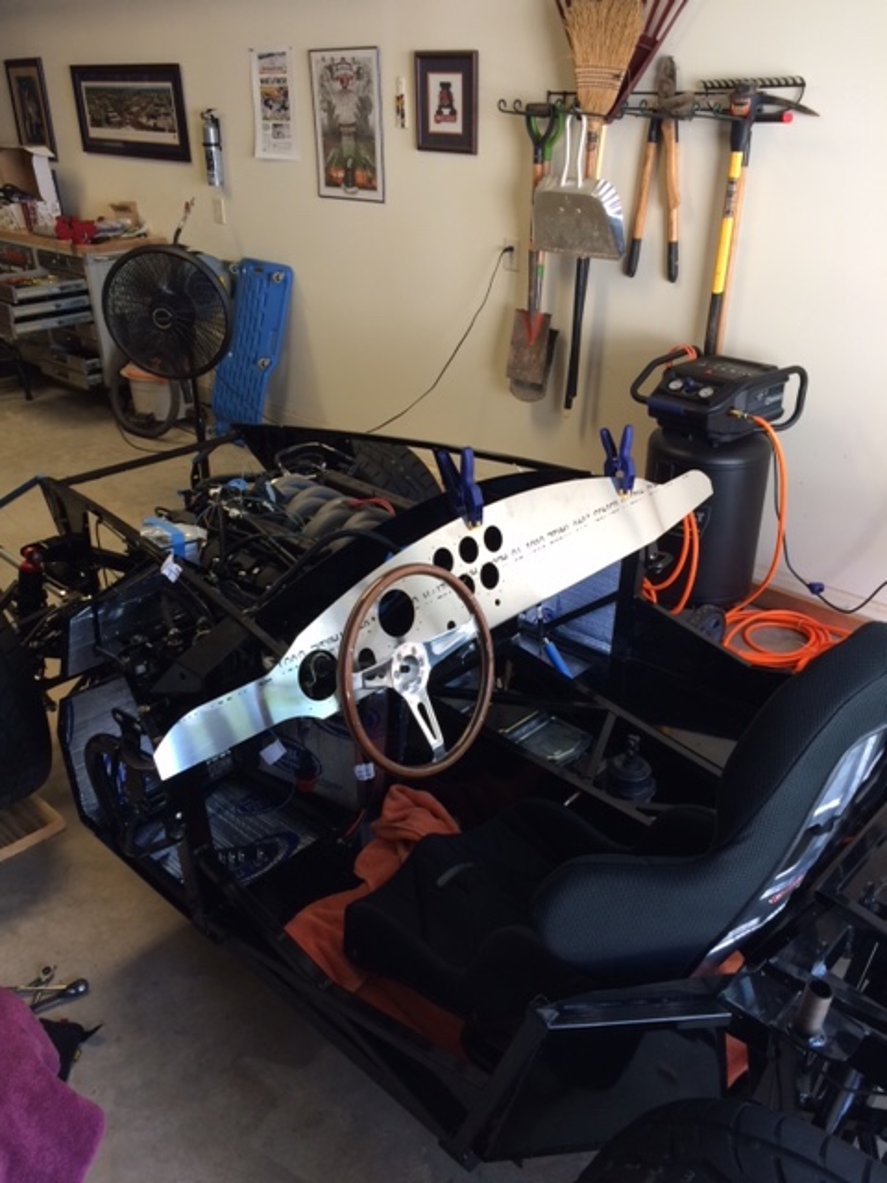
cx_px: 444
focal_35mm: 29
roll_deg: +0.7
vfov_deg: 61.7
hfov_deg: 48.2
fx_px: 991
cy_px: 592
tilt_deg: -25.9
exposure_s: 1/40
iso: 40
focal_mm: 4.15
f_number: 2.2
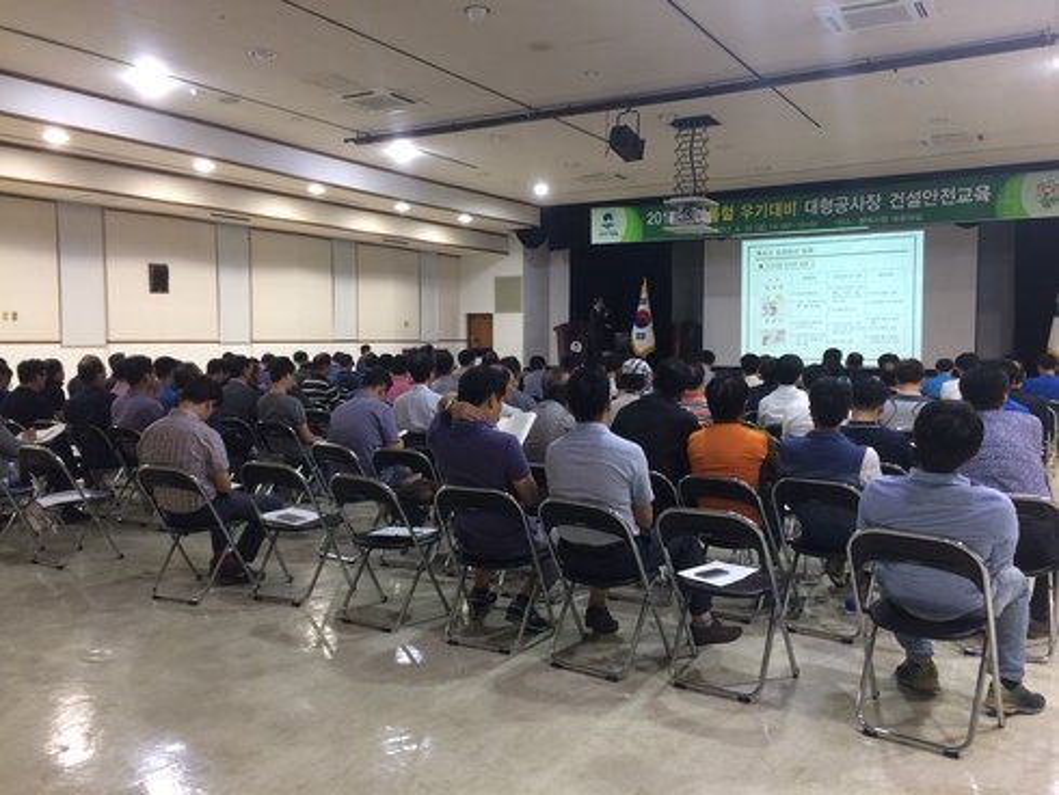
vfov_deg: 48.3
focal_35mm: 29
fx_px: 888
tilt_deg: -4.9
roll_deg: +0.2
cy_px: 398
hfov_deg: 61.6
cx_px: 530
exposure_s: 1/30
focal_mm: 4.15
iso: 64
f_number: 2.2
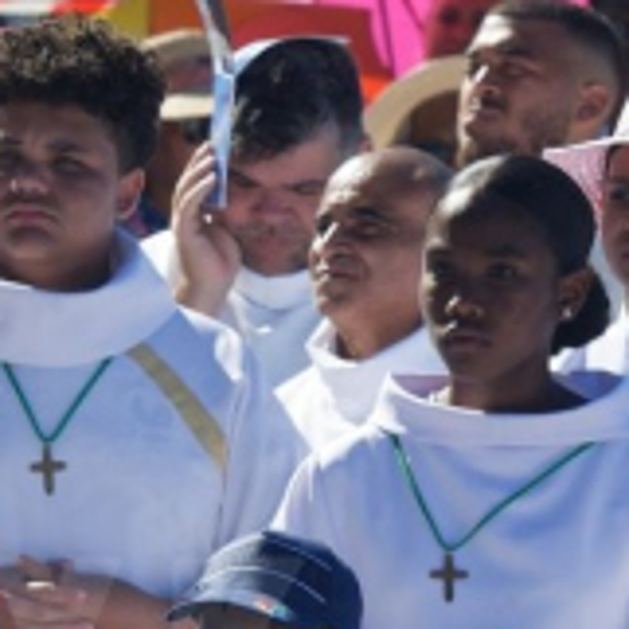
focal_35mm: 855
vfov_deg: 2.0
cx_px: -297
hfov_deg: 2.0
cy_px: 776
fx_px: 17577
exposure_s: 1/1000
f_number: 6.3
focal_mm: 135
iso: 250
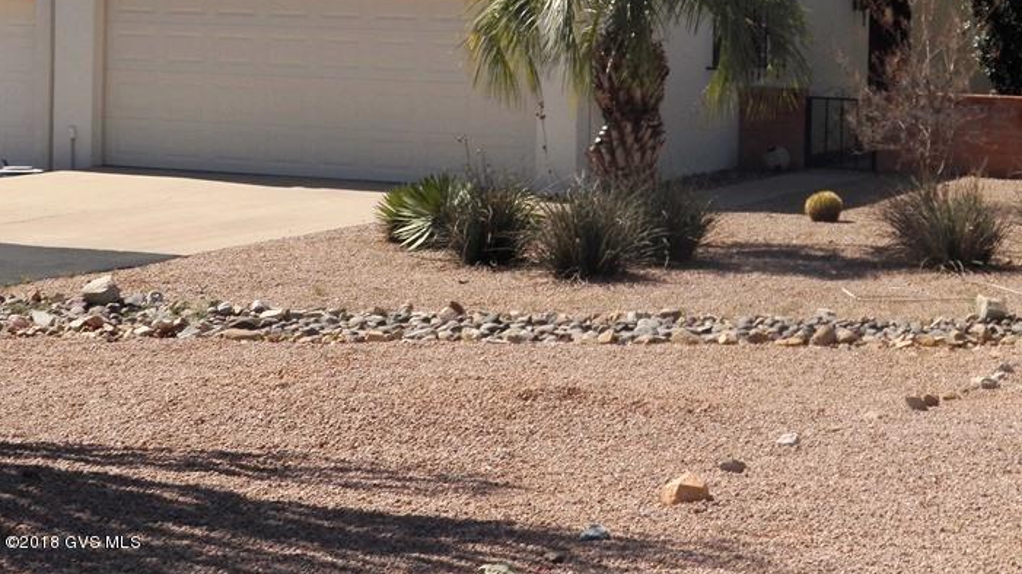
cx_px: 726
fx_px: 2357
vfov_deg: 13.7
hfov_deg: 24.3
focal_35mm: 87
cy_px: 36
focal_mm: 10
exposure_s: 1/1600
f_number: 4.5
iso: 125
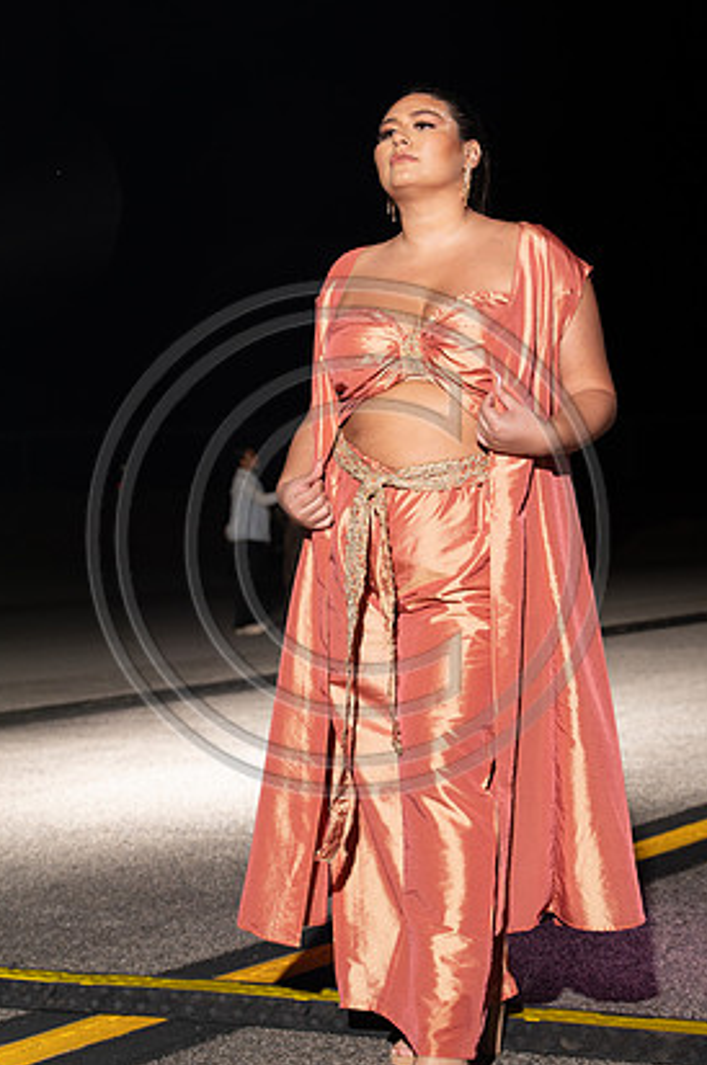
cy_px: 536
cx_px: 350
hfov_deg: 16.0
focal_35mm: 85
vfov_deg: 23.9
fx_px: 2512
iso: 1000
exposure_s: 1/200
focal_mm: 78
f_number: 6.3
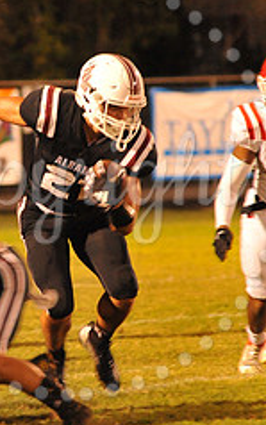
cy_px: 182
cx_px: 68
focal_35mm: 497
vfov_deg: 4.2
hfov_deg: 2.6
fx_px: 5758
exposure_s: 1/160
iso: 5000
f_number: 5
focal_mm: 200
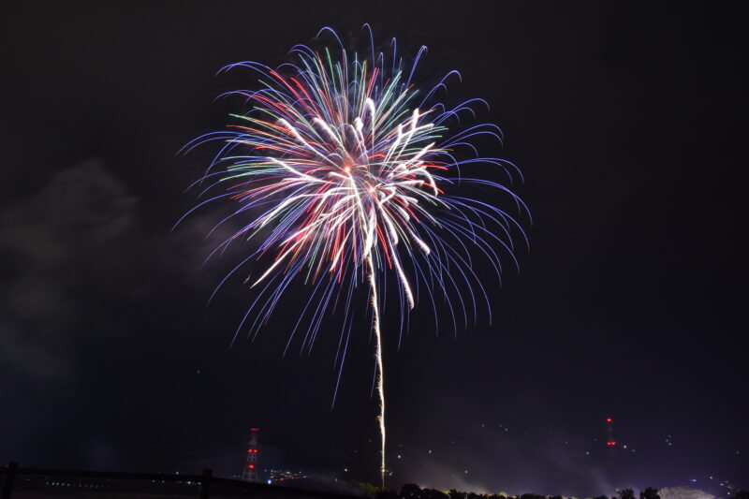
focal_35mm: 30
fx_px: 624
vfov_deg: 43.6
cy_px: 250
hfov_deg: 61.9
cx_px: 374
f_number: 11
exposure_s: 7.4
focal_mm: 20
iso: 100
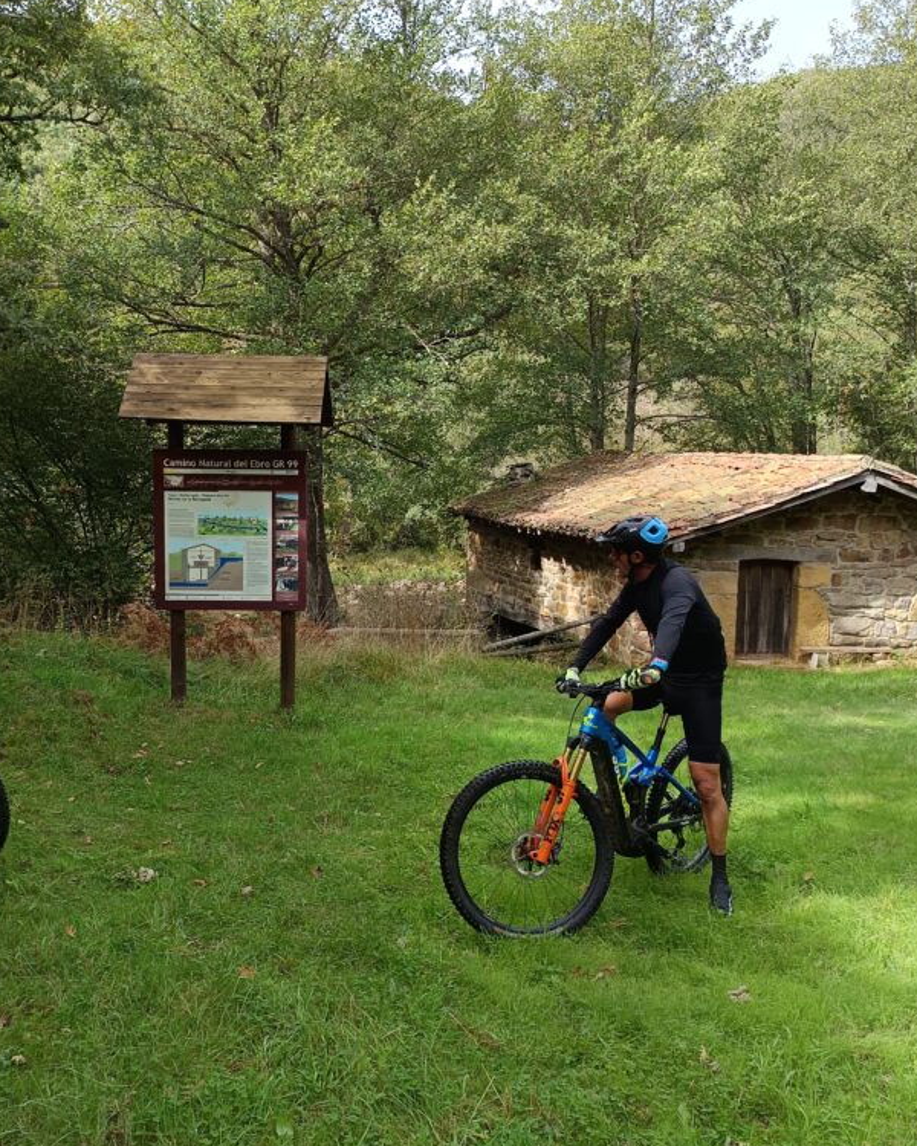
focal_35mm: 32
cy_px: 567
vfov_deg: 55.7
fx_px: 1086
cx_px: 353
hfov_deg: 45.5
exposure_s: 1/146
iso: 50
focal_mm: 5.31
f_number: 1.7
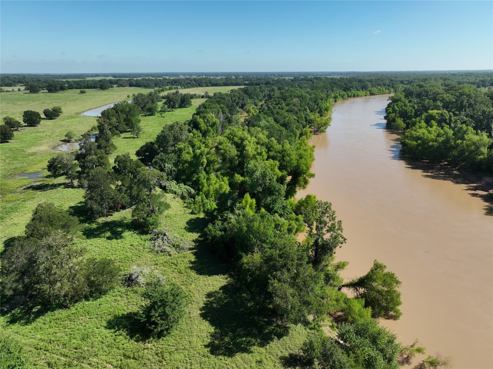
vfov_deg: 56.8
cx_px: 246
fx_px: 342
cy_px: 184
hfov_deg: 71.6
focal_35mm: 24
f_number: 2.8
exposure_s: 1/1600
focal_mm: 12.29
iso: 100
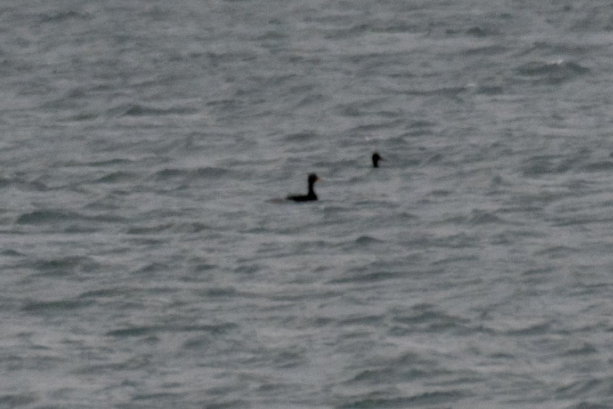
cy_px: 204
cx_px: 306
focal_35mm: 750
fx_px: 12770
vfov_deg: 1.8
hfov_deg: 2.7
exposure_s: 1/1250
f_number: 6.3
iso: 640
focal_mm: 500
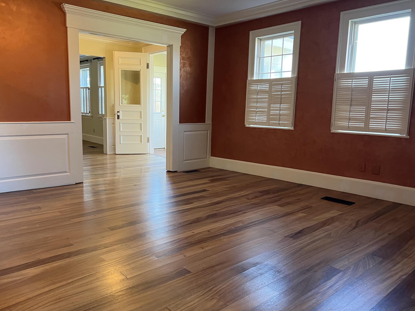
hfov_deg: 63.4
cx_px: 192
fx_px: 336
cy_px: 153
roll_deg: -1.6
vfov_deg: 49.7
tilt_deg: -9.3
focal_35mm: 28
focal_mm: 5.7
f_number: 1.5
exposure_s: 1/60
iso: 100
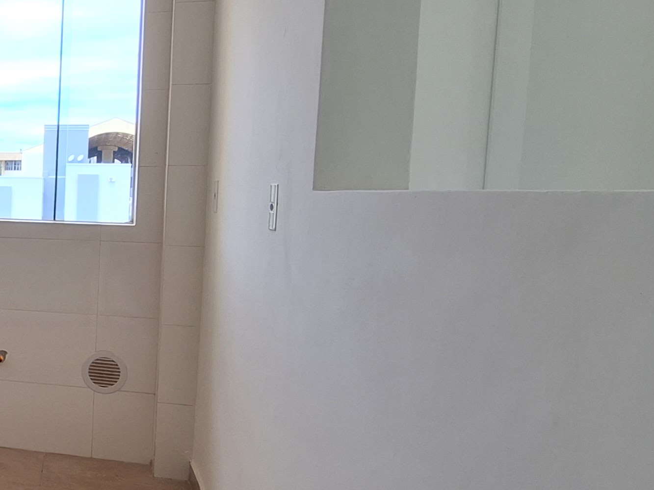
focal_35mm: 39
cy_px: 248
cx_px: -165
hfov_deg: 35.4
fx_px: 737
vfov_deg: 36.8
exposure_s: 1/120
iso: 40
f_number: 2.2
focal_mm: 1.74
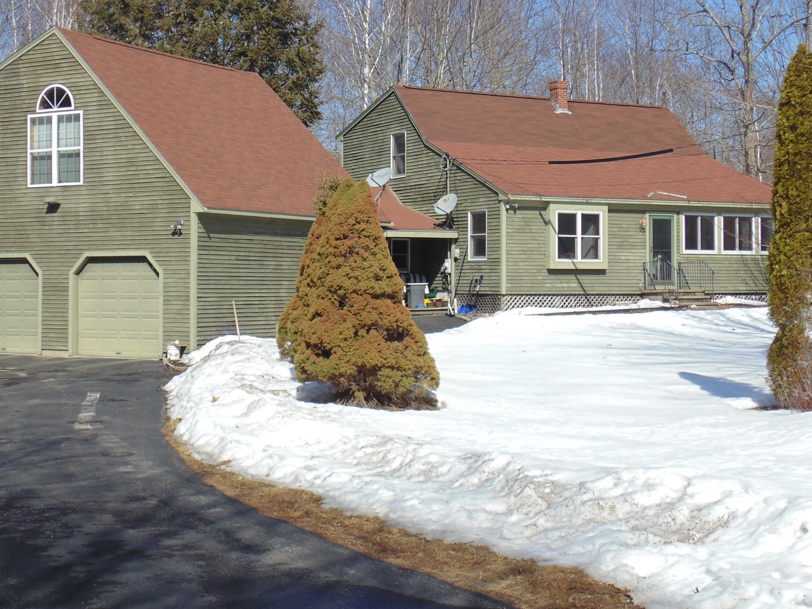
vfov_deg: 24.8
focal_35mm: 59
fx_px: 1384
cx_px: 353
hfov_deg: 32.7
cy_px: 277
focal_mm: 7.4
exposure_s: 1/100
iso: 80
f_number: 11.3
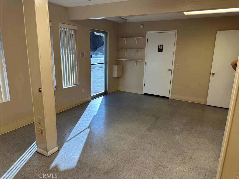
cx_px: 120
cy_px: 90
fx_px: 166
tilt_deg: -13.5
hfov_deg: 71.6
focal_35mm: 24
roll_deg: -2.0
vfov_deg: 56.8
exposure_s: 1/120
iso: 80
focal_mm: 6.86
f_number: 1.78
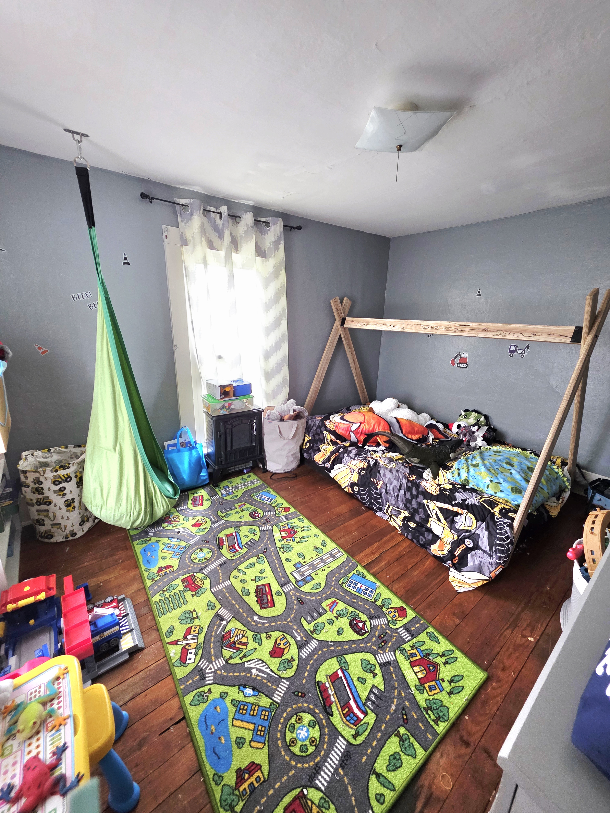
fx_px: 305
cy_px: 406
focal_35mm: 13
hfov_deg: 89.9
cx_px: 305
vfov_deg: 106.2
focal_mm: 2.2
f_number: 1.9
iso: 400
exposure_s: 1/60.2
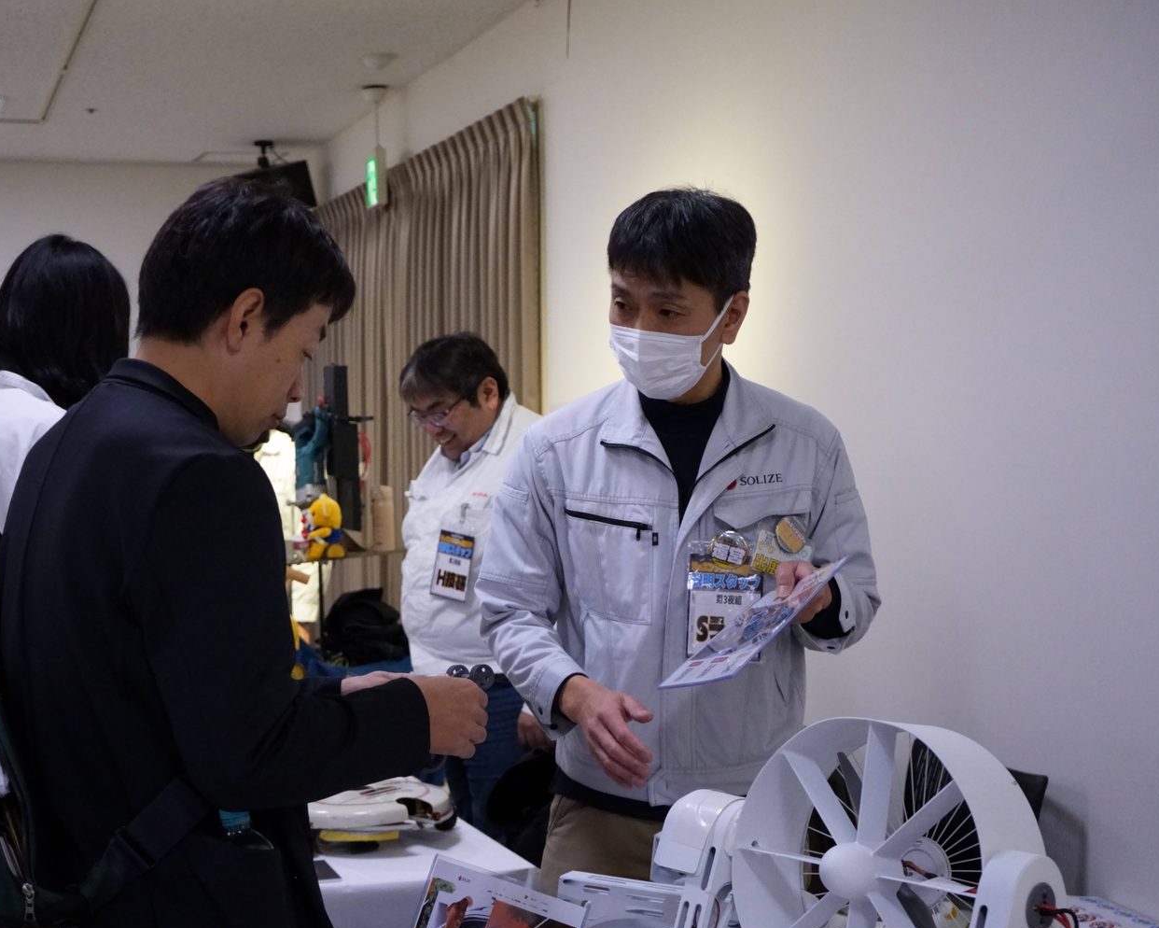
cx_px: 496
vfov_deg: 29.7
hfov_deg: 36.6
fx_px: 1750
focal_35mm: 51
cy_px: 466
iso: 10000
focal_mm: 45
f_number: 5
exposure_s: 1/640
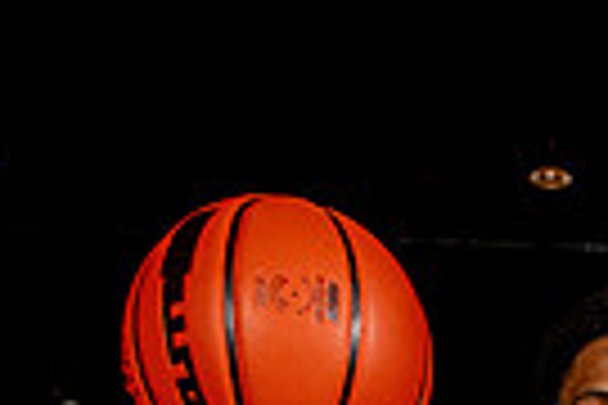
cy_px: 940
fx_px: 1351
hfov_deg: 24.2
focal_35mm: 80
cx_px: 613
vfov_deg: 13.2
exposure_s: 1/125
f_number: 7.1
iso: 250
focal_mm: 24
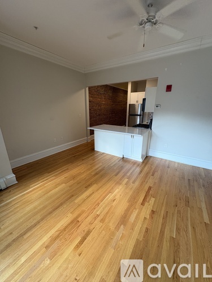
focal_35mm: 14
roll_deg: -0.3
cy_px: 141
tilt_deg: -12.9
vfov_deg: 102.1
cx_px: 106
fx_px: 114
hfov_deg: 85.7
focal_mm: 2.22
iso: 160
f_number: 2.2
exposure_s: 1/120
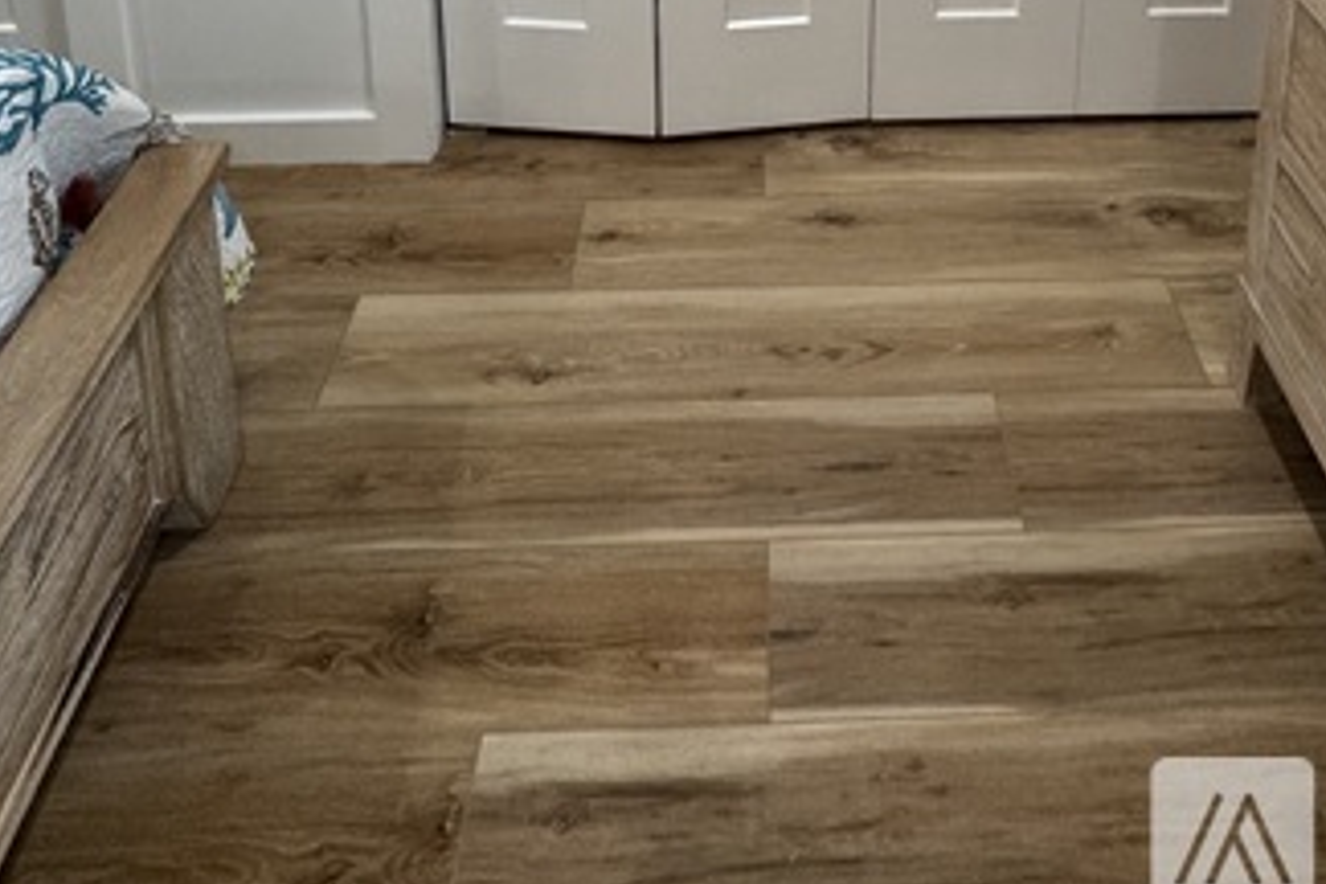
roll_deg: +0.0
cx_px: 790
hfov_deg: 61.4
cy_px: -444
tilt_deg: -12.5
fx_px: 1105
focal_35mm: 30
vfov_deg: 28.3
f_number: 2.2
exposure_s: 1/120
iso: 250
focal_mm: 2.22
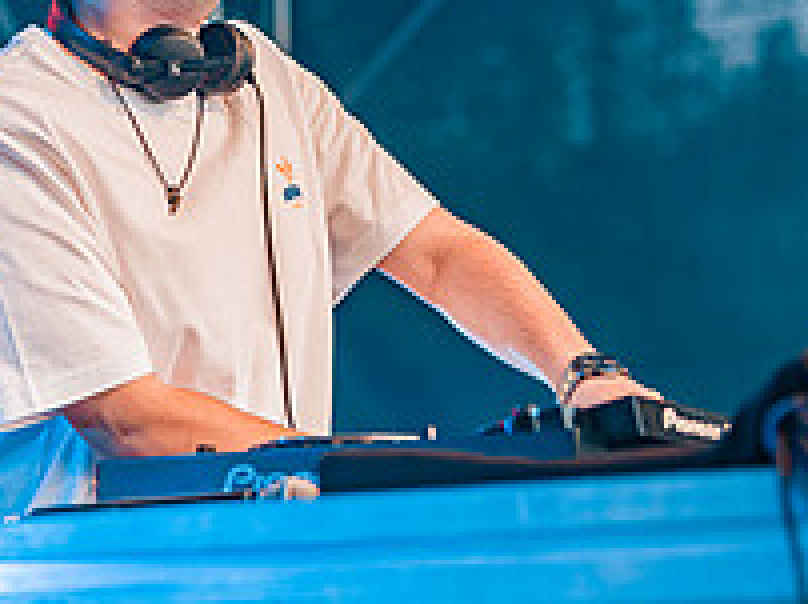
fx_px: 3404
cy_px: 288
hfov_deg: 13.5
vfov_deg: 10.1
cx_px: 316
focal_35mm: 146
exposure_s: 1/160
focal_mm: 68
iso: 250
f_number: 2.5
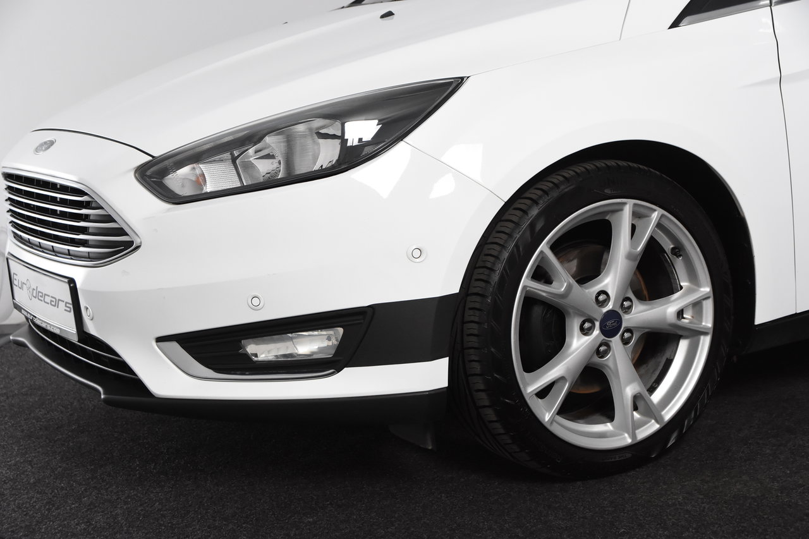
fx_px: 1348
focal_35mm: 60
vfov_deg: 22.6
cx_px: 404
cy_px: 270
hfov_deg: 33.4
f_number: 5.6
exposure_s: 1/125
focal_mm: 40
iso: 1600
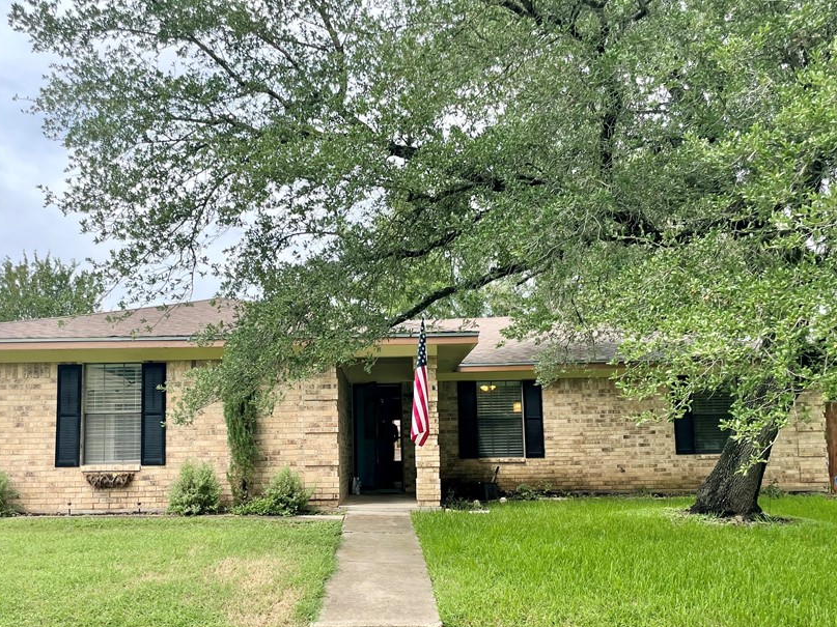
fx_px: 798
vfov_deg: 42.6
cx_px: 356
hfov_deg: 55.1
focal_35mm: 33
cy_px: 390
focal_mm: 4.2
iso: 32
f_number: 1.6
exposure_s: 1/1276
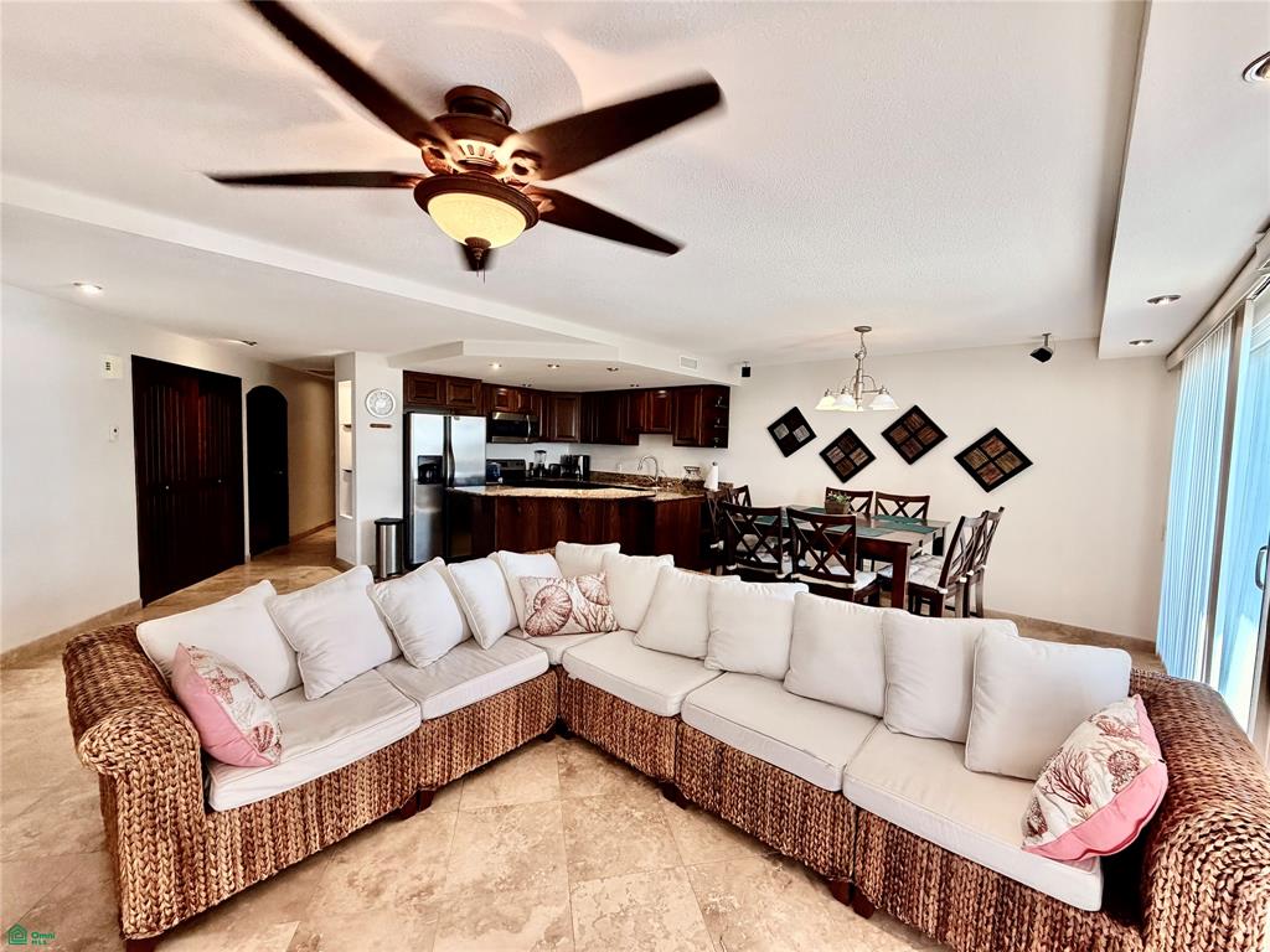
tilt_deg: -2.7
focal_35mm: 14
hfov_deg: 102.1
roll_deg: -1.3
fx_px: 514
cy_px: 476
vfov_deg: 85.7
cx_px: 635
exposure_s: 1/120
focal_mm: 2.22
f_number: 2.2
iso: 160
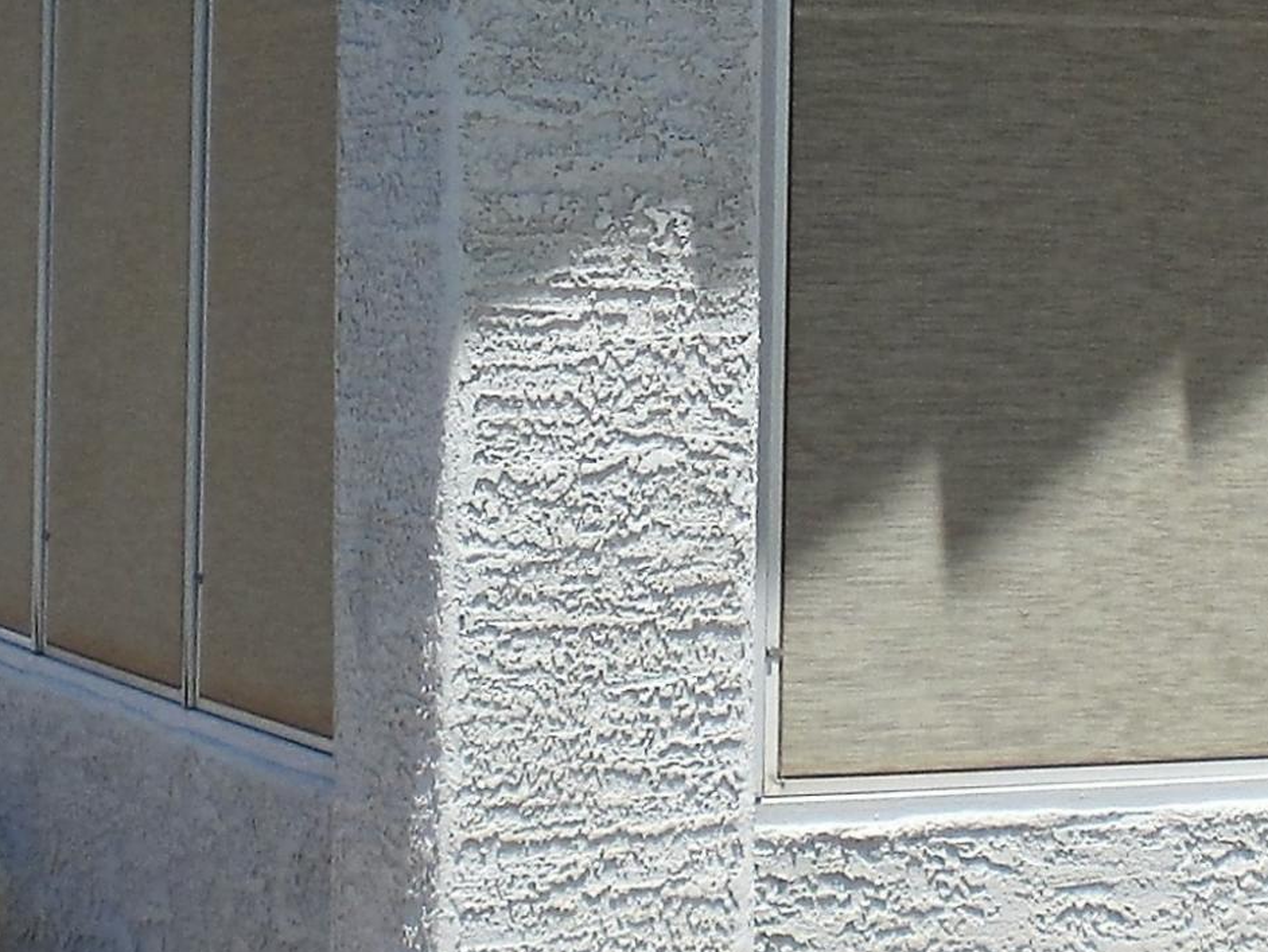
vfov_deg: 12.2
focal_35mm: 121
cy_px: 125
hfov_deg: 16.2
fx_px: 4433
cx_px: 981
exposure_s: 1/400
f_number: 4.4
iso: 50
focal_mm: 6.3
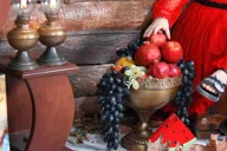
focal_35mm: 119
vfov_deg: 11.4
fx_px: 750
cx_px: 193
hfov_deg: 17.0
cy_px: 9
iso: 250
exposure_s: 1/60
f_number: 4
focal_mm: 38
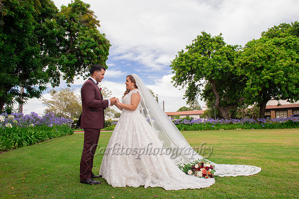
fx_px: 199
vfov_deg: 53.1
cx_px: 150
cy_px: 100
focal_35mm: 24
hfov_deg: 73.8
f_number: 8
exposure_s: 1/250
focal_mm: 24
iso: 400
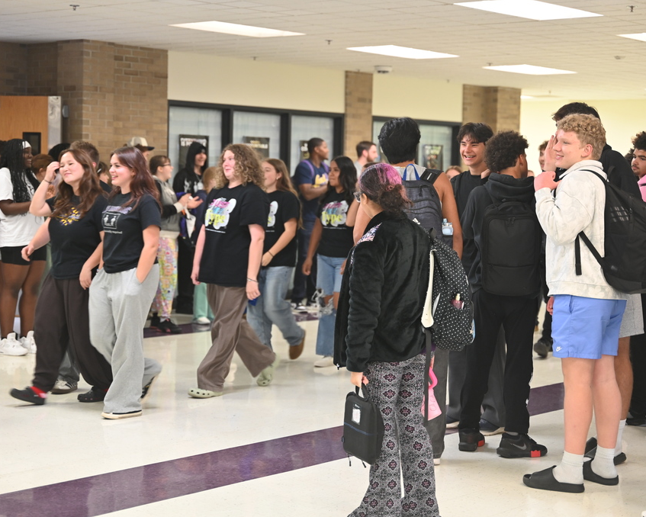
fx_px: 1300
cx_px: 356
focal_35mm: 68
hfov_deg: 27.9
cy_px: 259
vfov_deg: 22.5
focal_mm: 60
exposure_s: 1/125
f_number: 2.8
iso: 1100
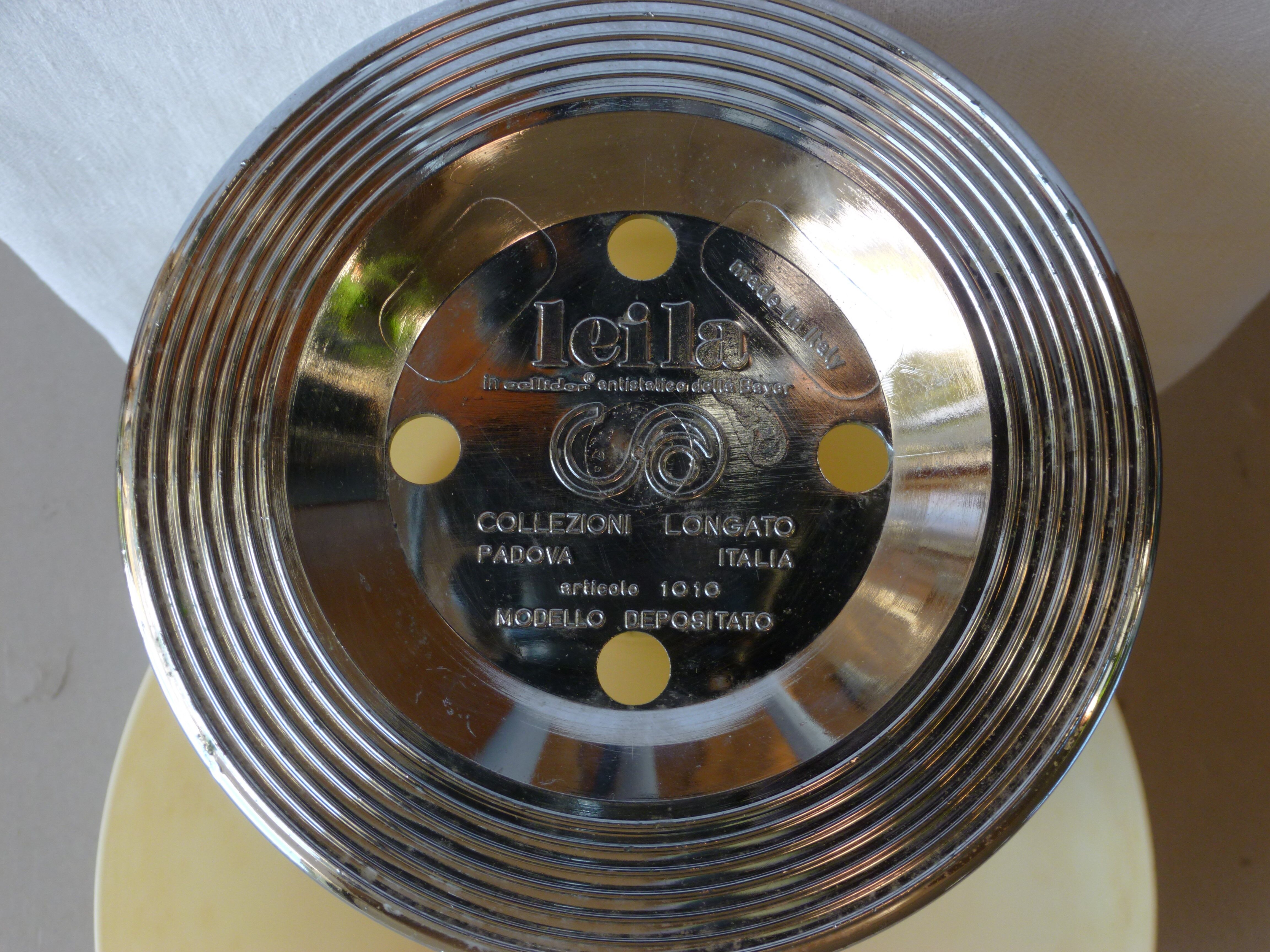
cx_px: 635
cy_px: 476
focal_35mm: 41
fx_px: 1504
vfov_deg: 35.1
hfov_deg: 45.8
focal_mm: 7.4
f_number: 3.8
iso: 100
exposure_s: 1/30
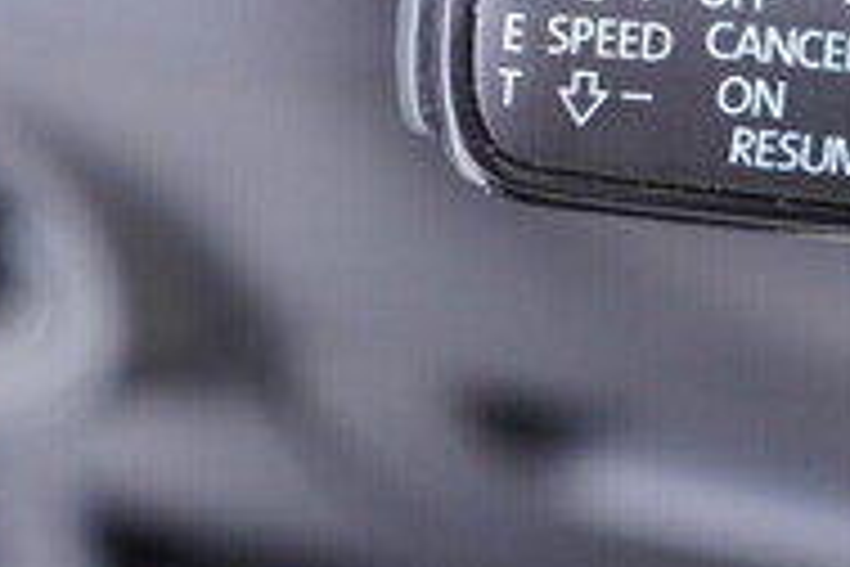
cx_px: 531
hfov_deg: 19.4
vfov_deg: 12.9
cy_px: 20
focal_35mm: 105
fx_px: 2479
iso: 640
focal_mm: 24
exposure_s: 1/40
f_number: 2.8
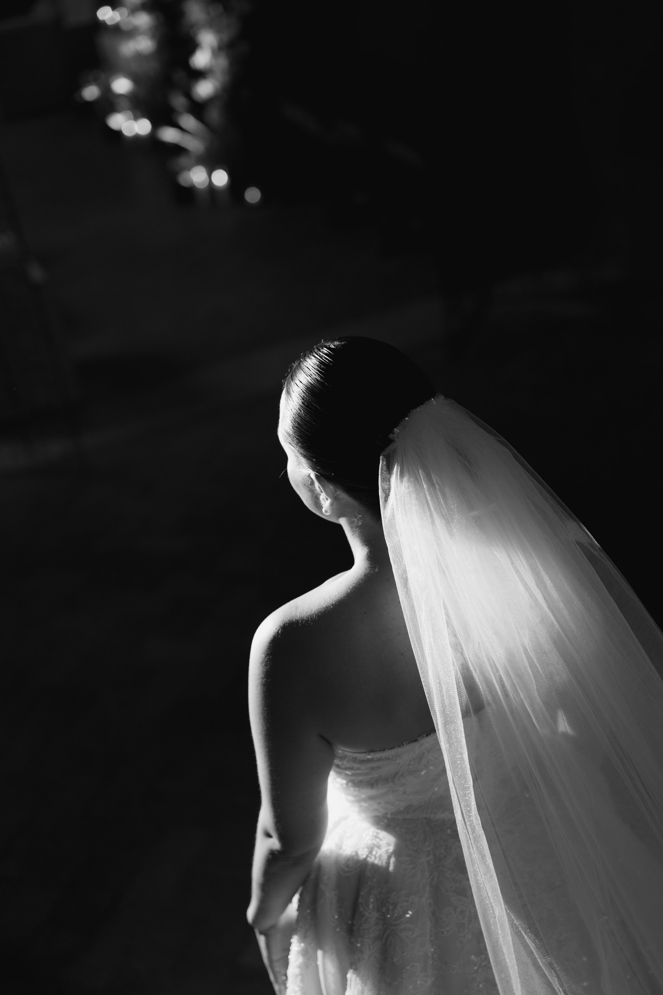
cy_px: 498
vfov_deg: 39.6
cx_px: 332
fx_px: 1381
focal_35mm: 50
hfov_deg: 27.0
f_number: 2.5
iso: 800
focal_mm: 50
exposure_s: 1/100
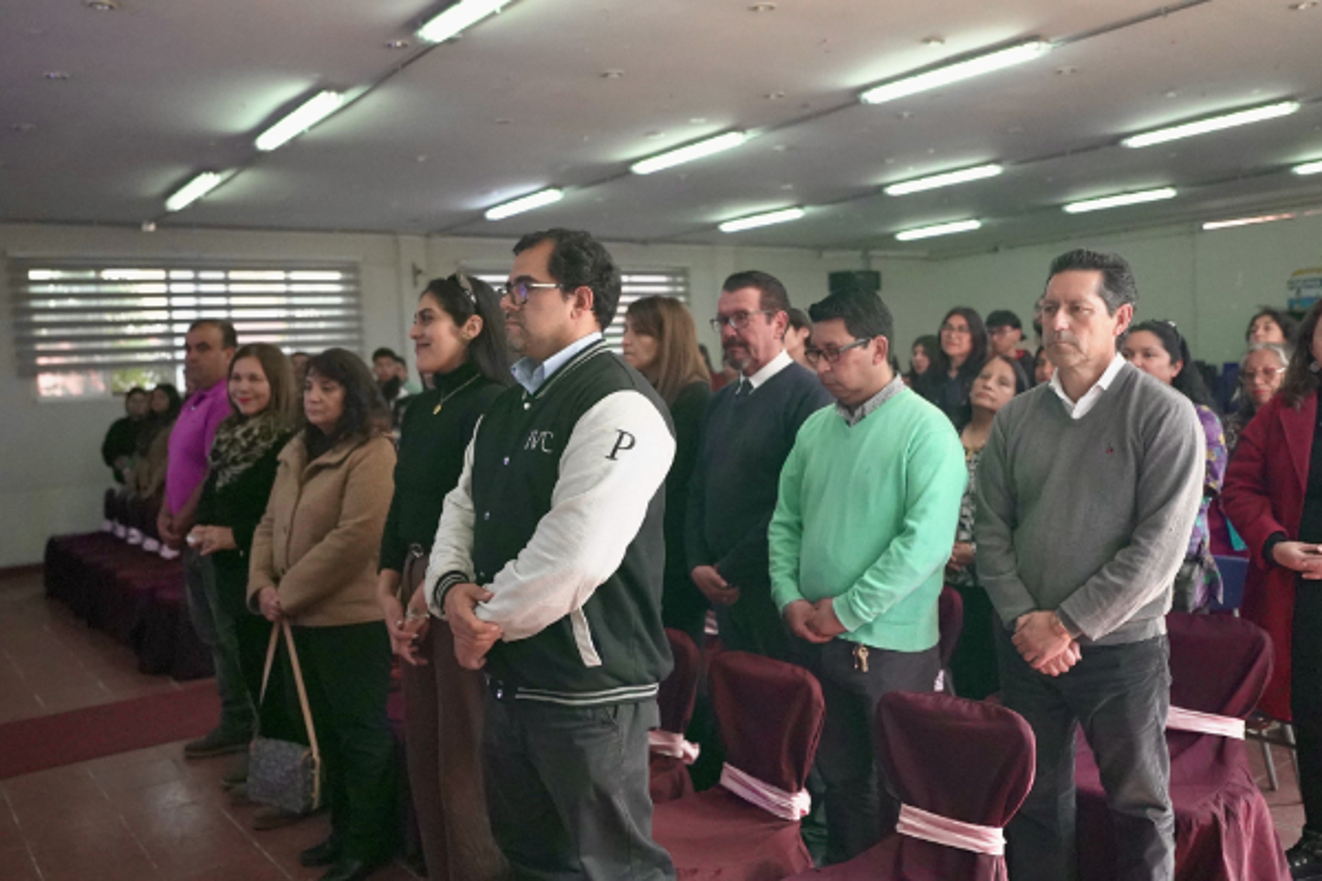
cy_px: 440
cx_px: 661
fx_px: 1102
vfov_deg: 43.6
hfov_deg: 61.9
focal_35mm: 30
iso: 6400
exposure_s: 1/640
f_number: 1.8
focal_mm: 20
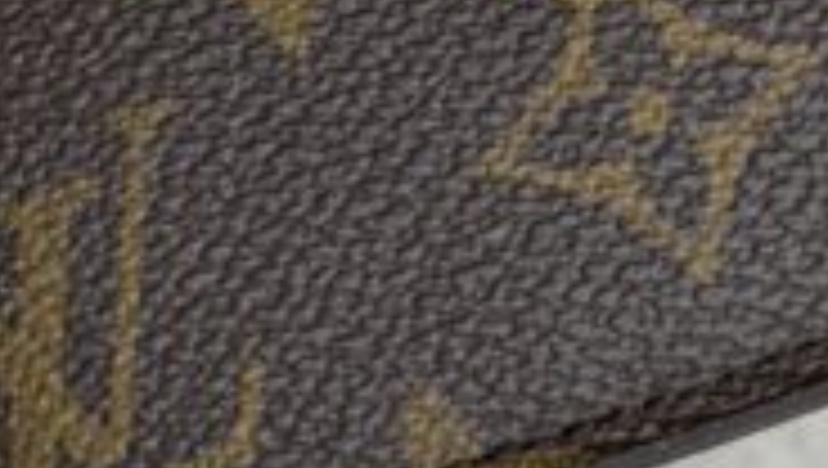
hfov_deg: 9.5
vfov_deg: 5.3
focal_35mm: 227
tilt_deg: -57.9
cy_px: -279
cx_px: 392
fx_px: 4990
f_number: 1.78
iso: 64
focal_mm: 6.76
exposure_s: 1/120
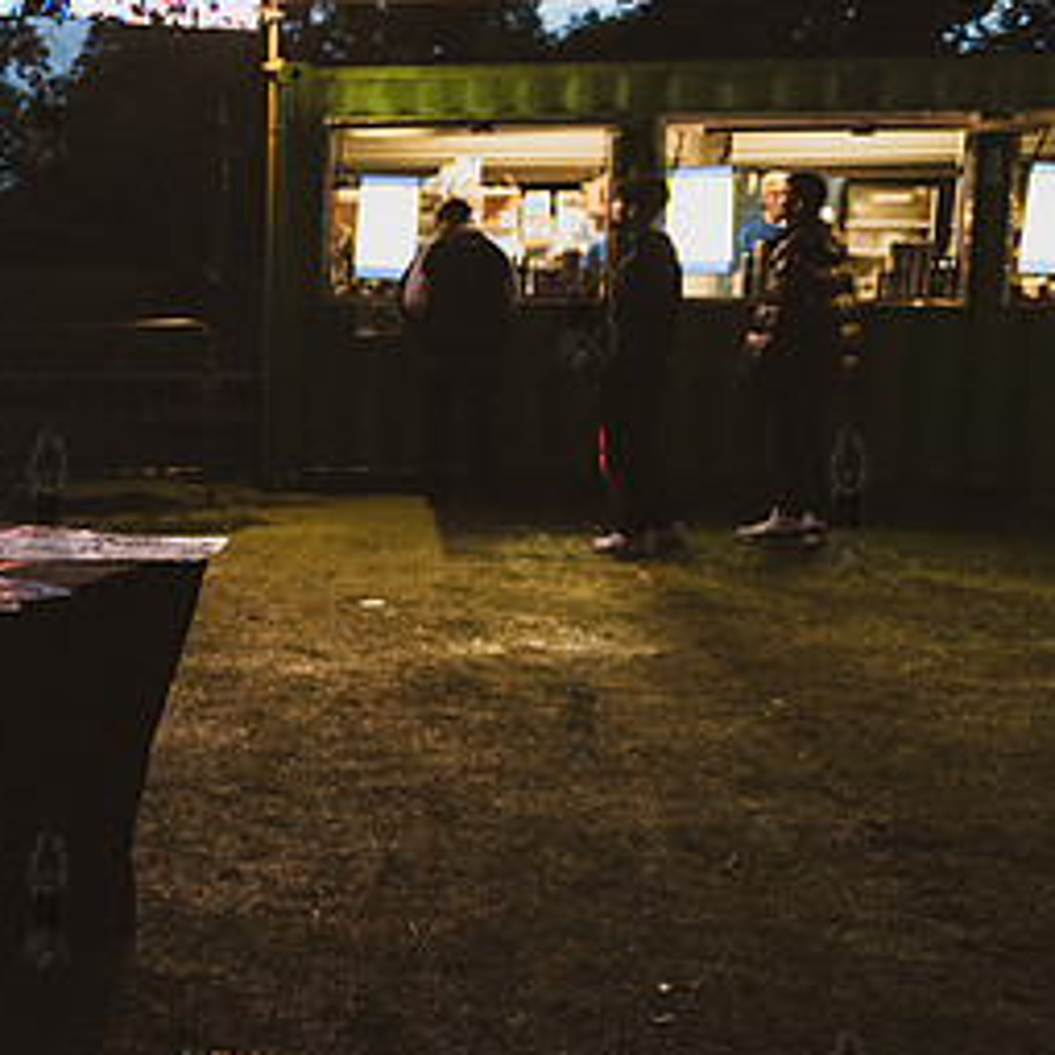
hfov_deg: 33.5
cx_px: 46
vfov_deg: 36.0
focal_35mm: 47
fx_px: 1621
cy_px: 494
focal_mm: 24
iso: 6400
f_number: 3.2
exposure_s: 1/250
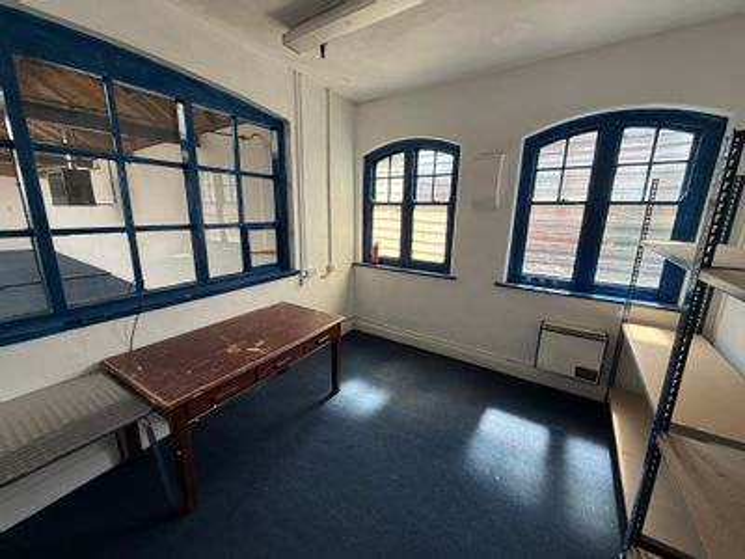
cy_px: 280
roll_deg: -0.2
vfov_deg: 85.7
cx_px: 372
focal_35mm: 14
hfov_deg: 102.1
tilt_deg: -12.8
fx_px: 301
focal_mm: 2.22
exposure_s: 1/128
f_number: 2.2
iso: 64
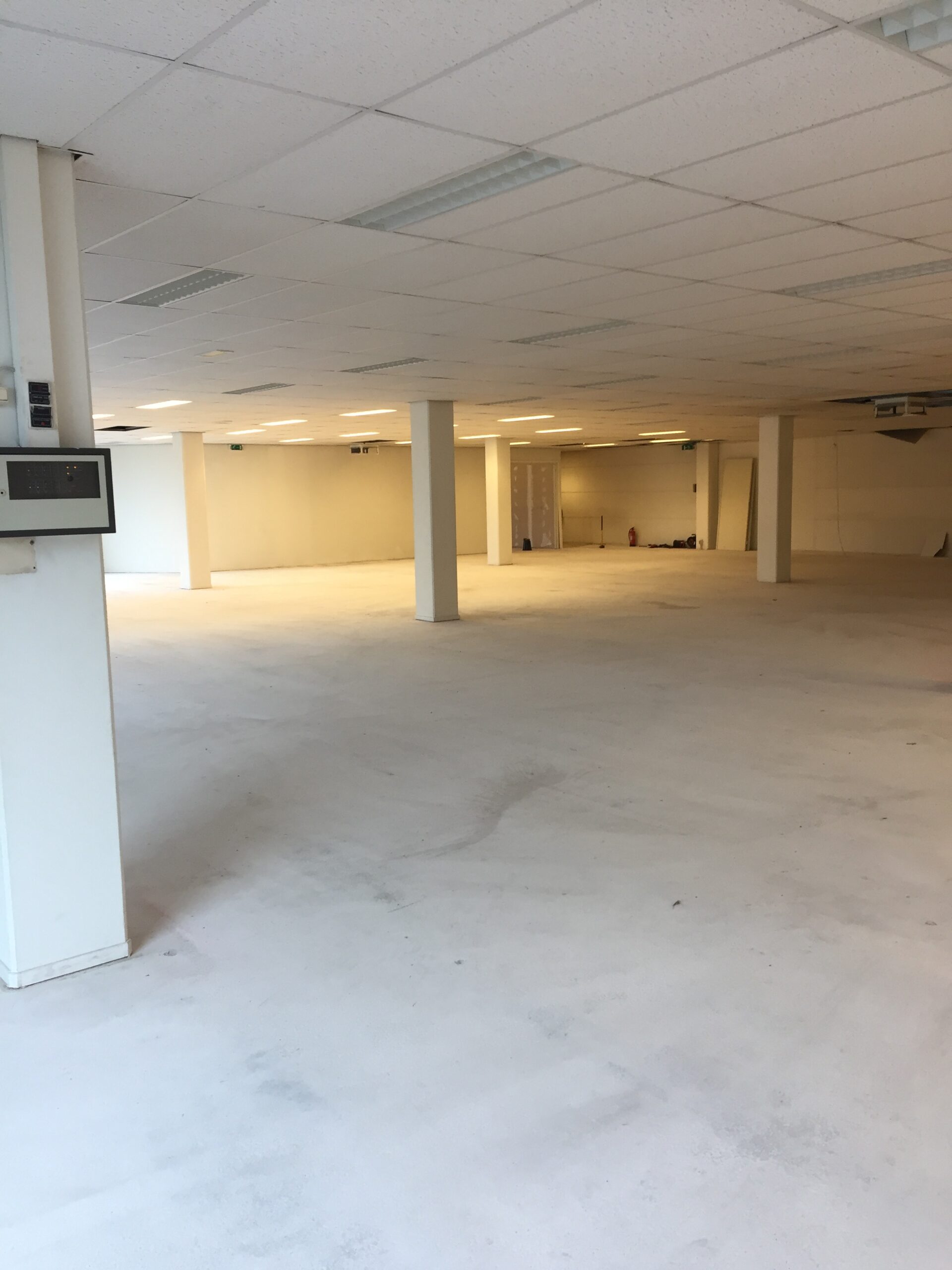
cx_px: 476
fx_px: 1063
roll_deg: +0.2
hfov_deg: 48.2
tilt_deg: -5.7
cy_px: 635
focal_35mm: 29
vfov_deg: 61.7
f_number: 2.2
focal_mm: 4.15
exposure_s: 1/33
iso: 32
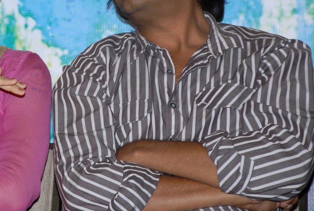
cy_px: 59
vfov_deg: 4.7
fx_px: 2579
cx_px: 49
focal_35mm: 295
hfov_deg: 7.0
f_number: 5.6
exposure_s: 1/125
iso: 500
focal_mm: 112
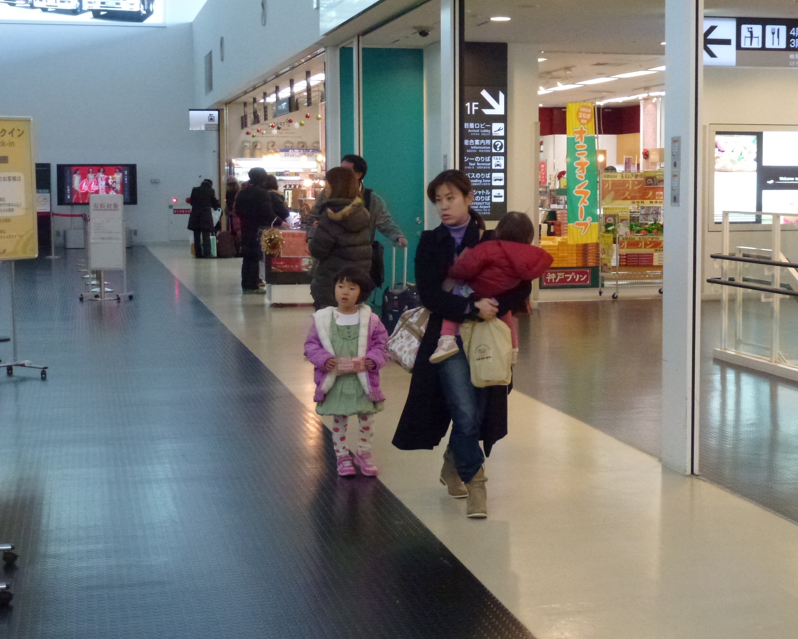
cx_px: 431
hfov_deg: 34.1
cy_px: 320
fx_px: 1299
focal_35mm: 55
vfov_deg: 27.6
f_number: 4.3
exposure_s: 1/60
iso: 800
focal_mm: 9.4
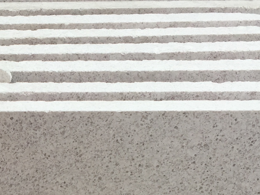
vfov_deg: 13.6
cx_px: 18
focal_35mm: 106
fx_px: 796
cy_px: 233
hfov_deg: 18.2
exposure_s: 1/100
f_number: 2.2
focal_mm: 4.15
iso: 32
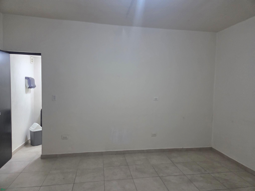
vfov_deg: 58.9
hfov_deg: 73.9
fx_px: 169
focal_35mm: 23
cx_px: 128
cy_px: 96
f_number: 1.8
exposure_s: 1/120
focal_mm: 5.4
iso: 400
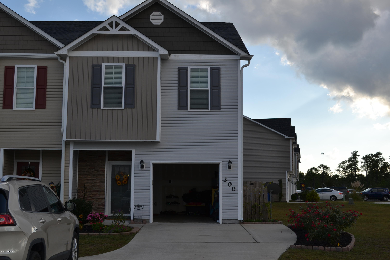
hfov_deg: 43.6
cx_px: 195
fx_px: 487
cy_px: 130
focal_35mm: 45
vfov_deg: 29.9
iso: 100
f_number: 8
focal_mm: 30
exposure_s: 1/200
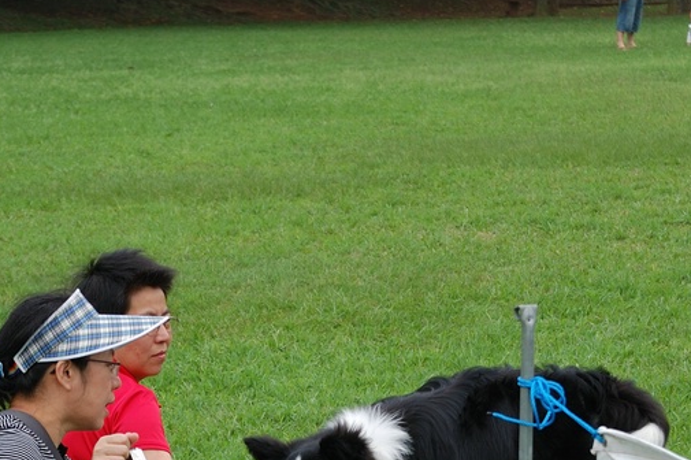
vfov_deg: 9.0
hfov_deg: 13.5
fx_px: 2916
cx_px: 312
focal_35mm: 152
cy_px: 457
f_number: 5
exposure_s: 1/400
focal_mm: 50
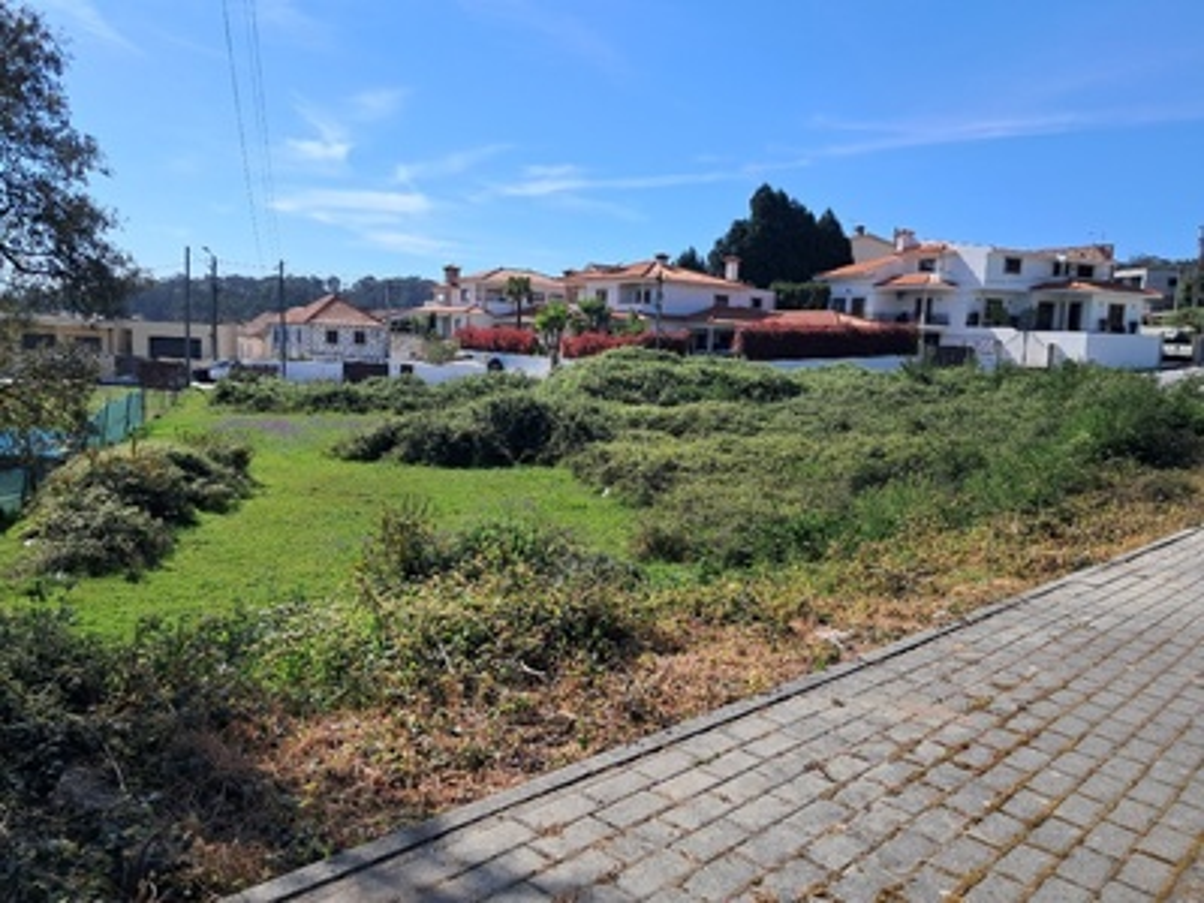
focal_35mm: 27
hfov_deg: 65.3
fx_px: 939
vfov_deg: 51.4
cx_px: 602
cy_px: 452
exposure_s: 1/931
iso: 50
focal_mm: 4
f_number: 1.8
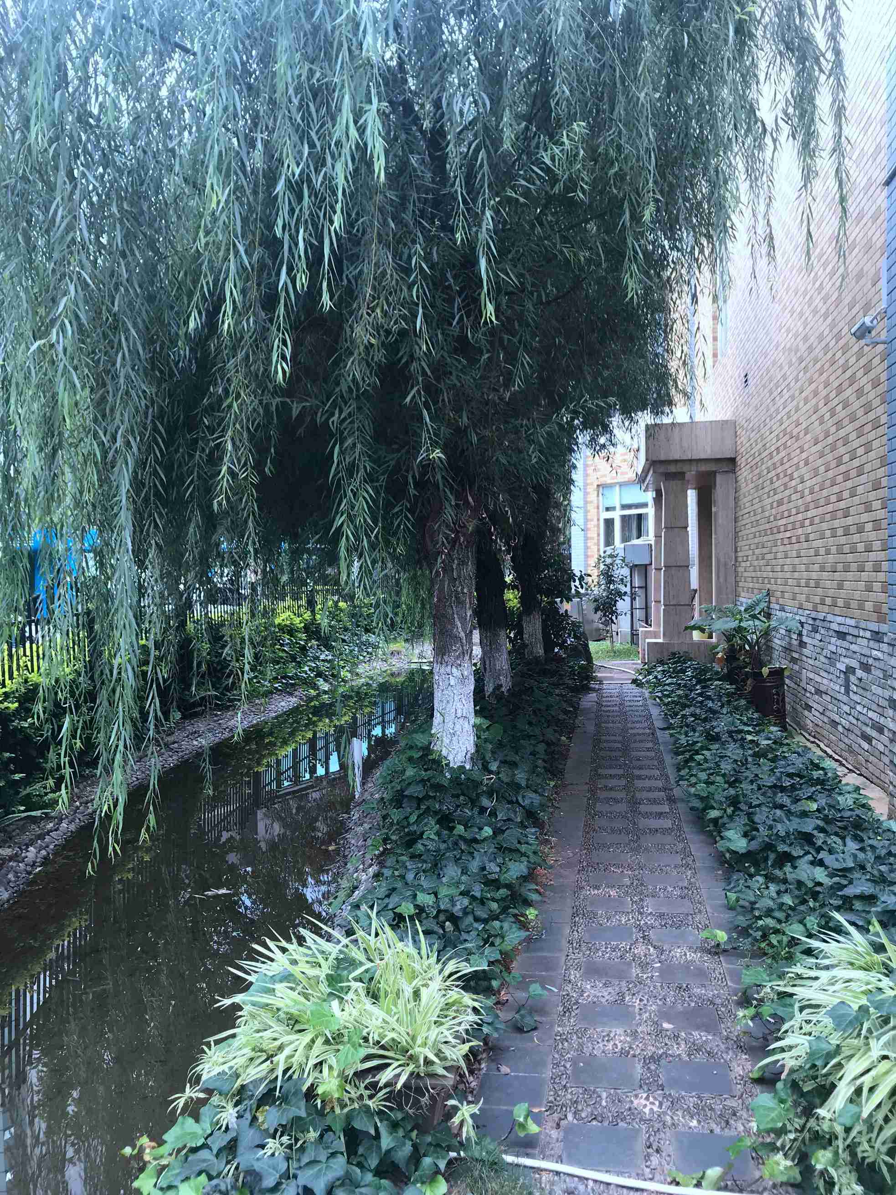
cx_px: 448
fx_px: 966
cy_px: 598
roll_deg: +0.8
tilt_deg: +0.1
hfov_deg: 49.7
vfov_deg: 63.4
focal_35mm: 28
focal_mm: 3.99
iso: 20
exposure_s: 1/188
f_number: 1.8
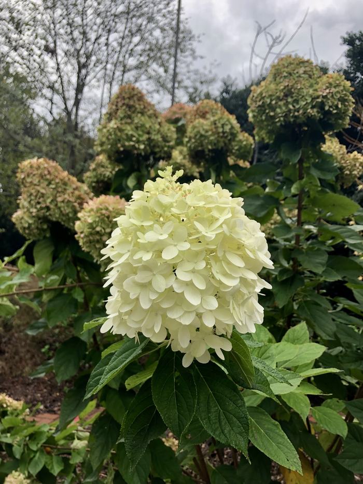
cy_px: 242
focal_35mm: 28
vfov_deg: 63.4
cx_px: 182
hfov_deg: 49.8
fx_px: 391
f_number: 1.8
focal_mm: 3.99
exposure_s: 1/204
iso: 20
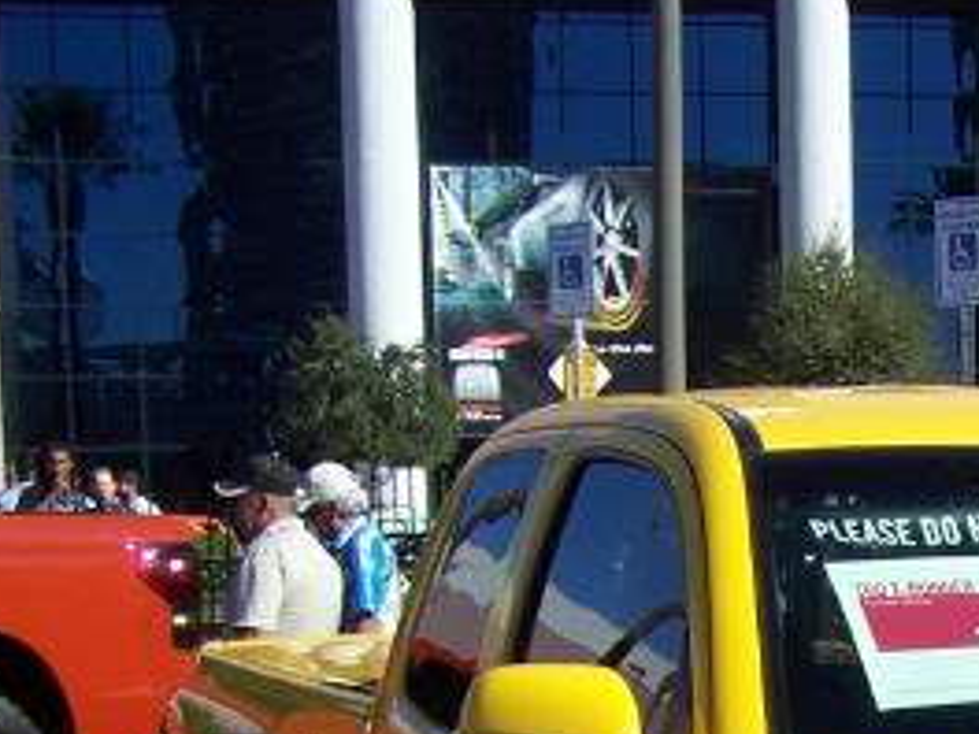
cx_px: 1305
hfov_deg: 16.1
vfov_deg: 12.4
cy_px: 1008
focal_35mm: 115
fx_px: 3252
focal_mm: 6.3
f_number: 4
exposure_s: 1/750
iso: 80
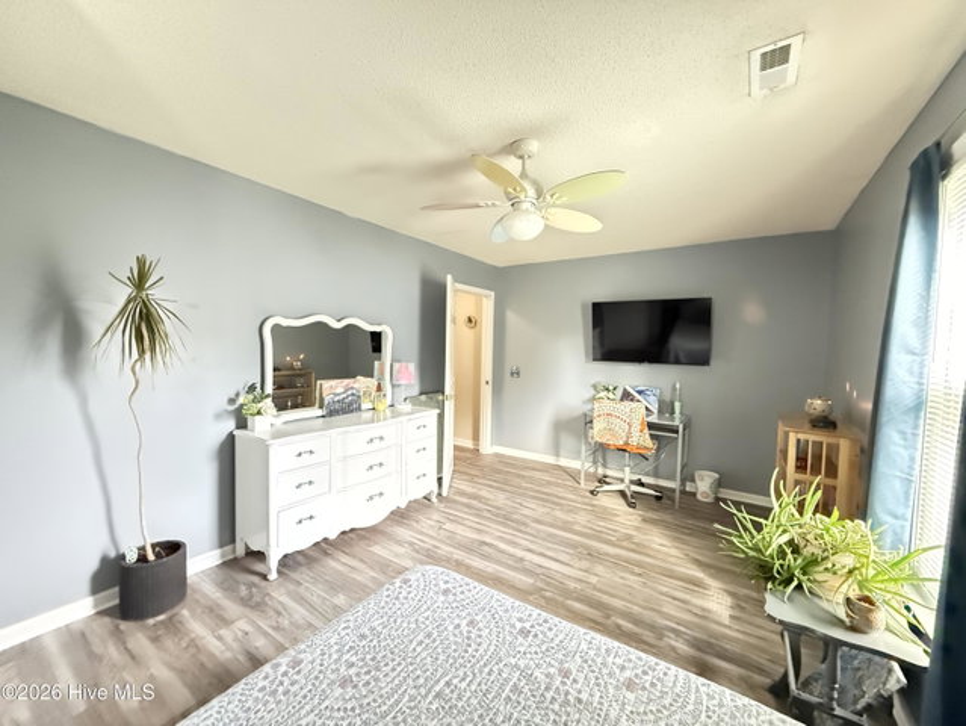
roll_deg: -1.8
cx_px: 483
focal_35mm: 14
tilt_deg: -2.0
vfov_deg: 85.7
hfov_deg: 102.0
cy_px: 363
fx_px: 391
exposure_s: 1/38
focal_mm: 2.22
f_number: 2.2
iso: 1600
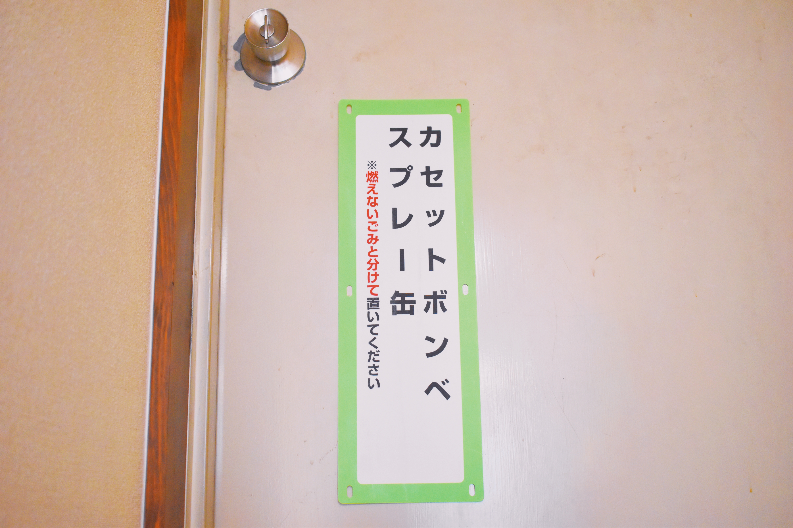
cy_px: 264
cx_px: 396
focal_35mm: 39
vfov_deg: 34.2
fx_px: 859
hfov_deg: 49.6
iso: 3600
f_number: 4
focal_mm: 26
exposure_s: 1/40
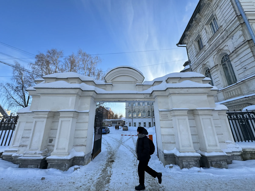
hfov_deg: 102.1
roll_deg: +0.3
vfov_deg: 85.7
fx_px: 103
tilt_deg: +17.3
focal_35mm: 14
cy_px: 96
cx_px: 128
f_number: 2.2
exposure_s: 1/669
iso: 40
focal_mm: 2.22
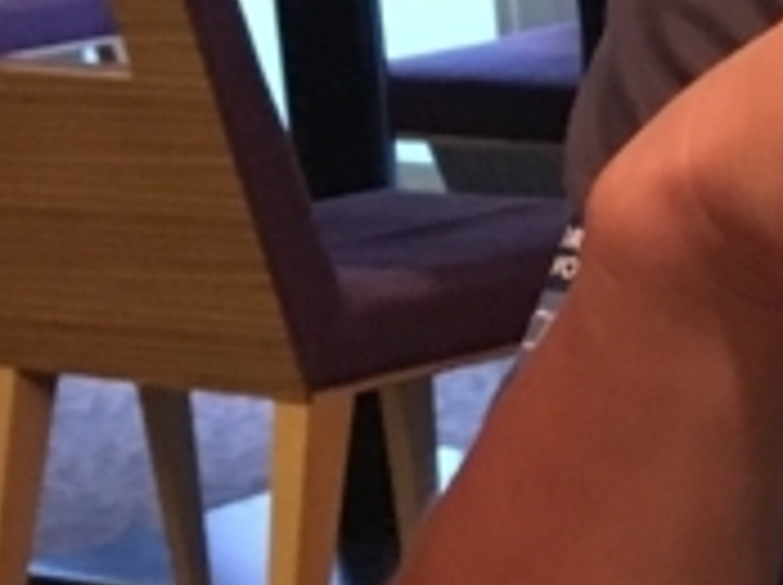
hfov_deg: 10.3
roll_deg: +1.9
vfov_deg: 8.7
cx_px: 1732
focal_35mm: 171
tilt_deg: -11.5
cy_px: 310
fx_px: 3863
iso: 200
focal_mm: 4.15
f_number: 2.2
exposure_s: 1/30
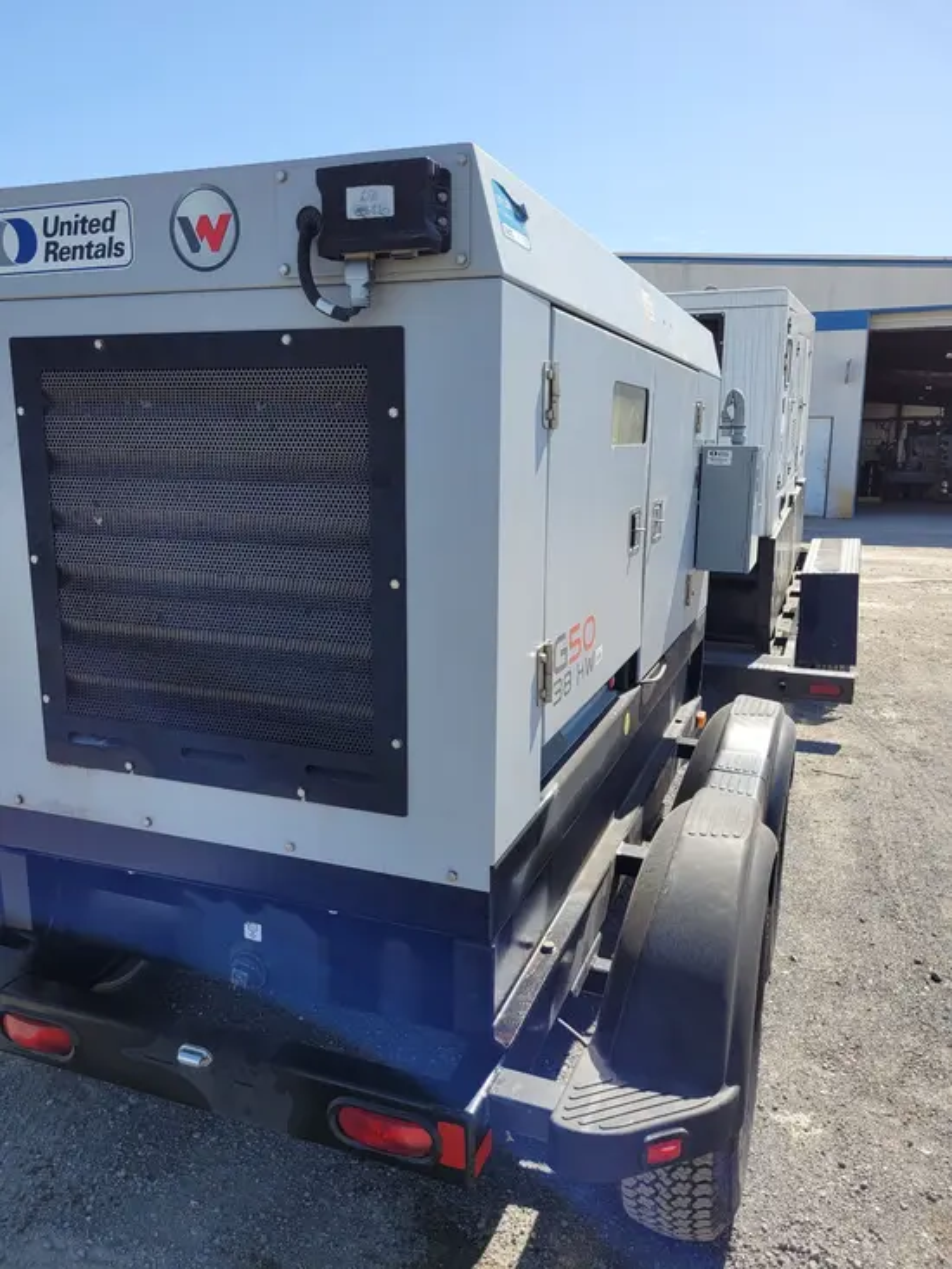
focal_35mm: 26
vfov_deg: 67.3
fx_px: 953
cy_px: 634
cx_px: 476
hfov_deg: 53.1
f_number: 1.8
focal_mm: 5.4
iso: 40
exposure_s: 1/1597
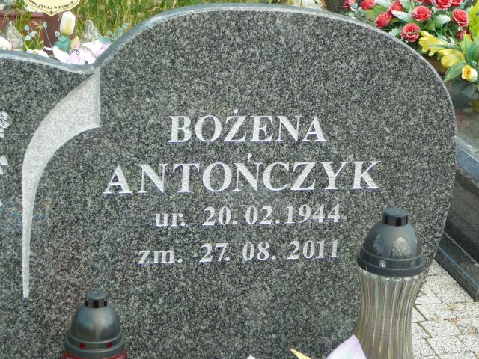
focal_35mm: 82
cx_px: 240
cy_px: 180
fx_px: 1135
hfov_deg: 23.8
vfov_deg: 18.0
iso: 80
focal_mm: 12.2
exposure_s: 1/125
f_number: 3.8
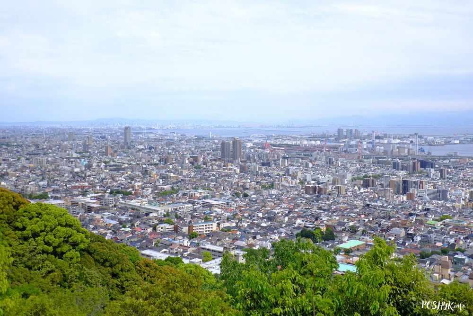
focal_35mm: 27
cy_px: 158
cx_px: 236
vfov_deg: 47.9
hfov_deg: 67.4
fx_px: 355
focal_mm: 18
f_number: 2
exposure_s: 1/8000
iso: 250
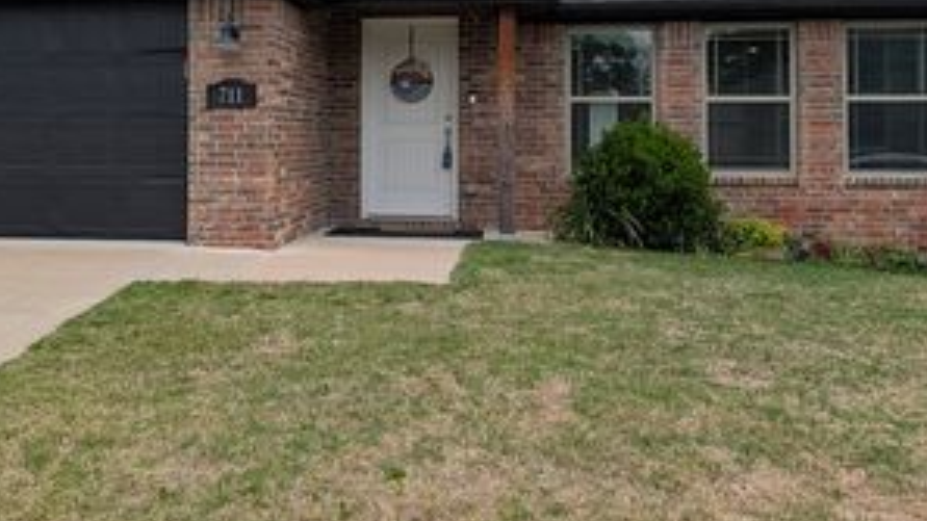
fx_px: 1081
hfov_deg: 45.7
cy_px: 109
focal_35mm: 44
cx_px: 312
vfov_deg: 26.6
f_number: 1.68
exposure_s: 1/1880
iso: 19
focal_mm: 6.9
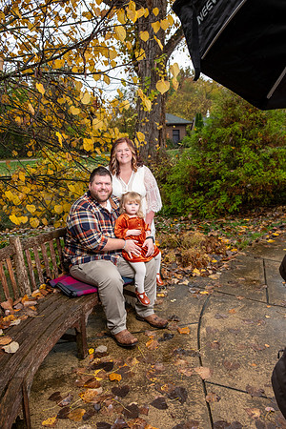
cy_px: 214
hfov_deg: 45.0
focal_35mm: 29
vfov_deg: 63.7
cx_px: 143
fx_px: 346
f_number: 5
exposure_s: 1/160
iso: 200
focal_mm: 19.6
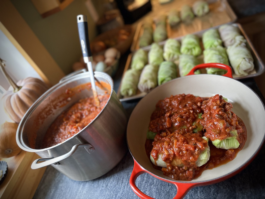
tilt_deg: -37.6
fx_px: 184
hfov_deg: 71.6
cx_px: 132
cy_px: 100
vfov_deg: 56.8
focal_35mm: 24
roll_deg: +27.8
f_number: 1.78
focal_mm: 6.86
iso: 320
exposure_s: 1/60
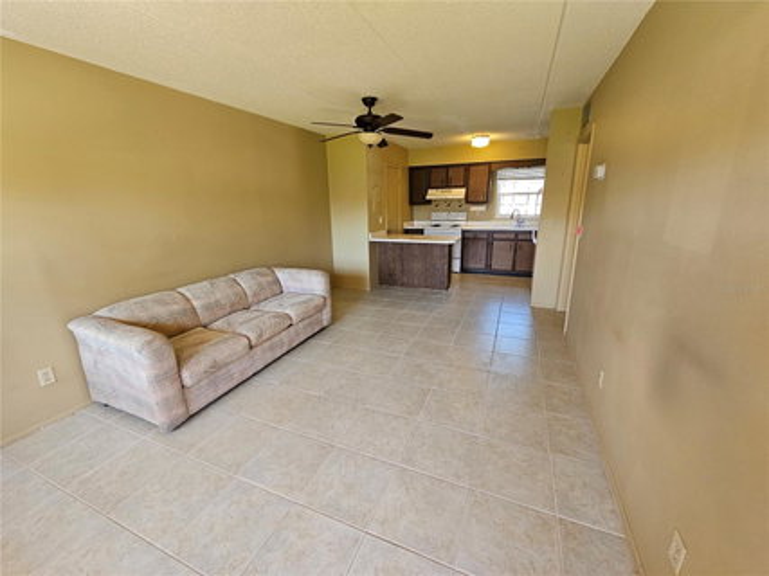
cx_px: 384
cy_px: 288
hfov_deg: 106.2
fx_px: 289
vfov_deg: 89.9
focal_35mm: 13
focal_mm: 2.2
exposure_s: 1/60
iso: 160
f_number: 2.2
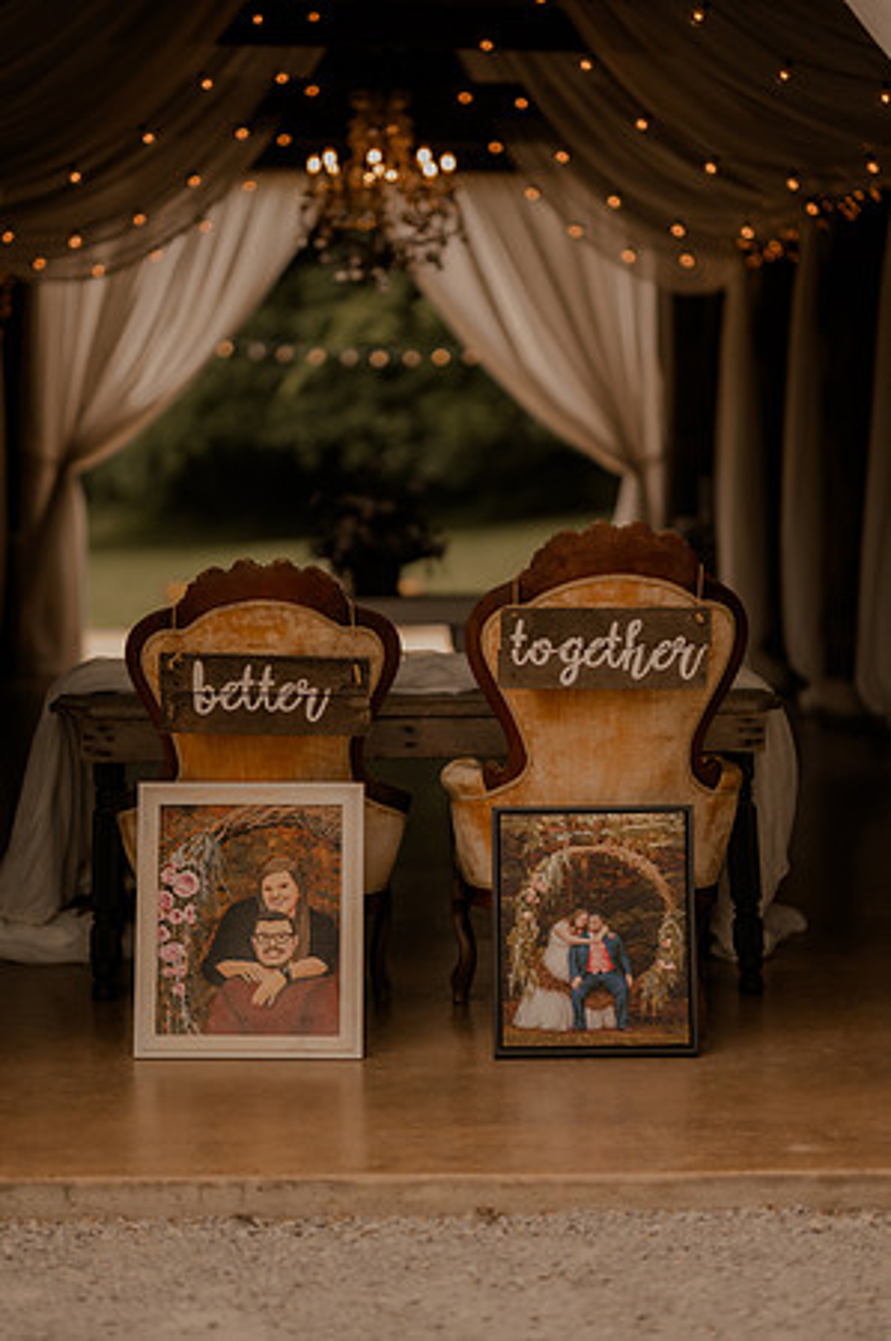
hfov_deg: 16.0
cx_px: 446
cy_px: 670
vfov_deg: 23.9
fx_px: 3163
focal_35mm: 85
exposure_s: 1/2000
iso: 250
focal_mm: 85
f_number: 1.4
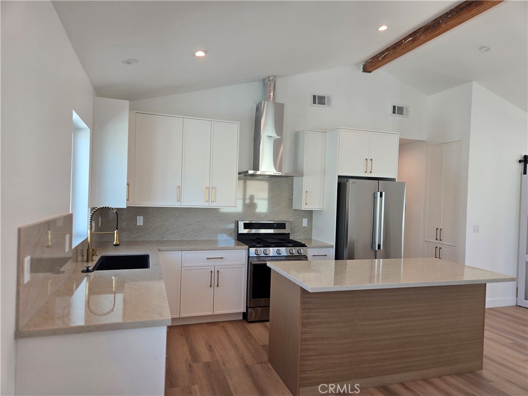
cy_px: 198
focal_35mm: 23
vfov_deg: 58.9
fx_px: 351
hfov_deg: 73.9
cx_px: 264
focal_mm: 5.4
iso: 40
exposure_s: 1/120
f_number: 1.8
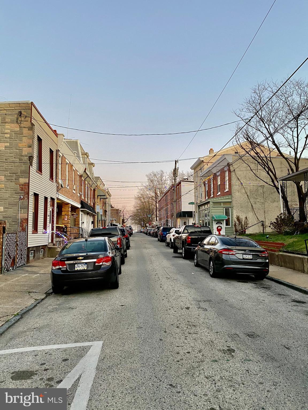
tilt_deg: +5.9
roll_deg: +0.7
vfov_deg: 67.3
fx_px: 308
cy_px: 205
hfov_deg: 53.1
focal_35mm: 26
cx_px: 154
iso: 125
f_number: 1.8
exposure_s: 1/60
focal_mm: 4.25
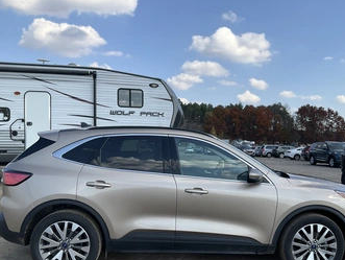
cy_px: 155
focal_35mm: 35
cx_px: 192
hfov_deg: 52.5
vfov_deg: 40.6
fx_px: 349
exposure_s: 1/1377
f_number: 1.8
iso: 25
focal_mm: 3
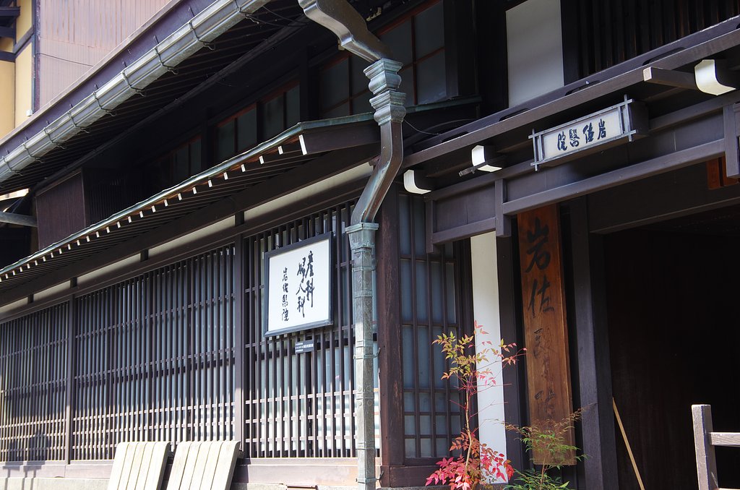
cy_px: 245
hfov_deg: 36.9
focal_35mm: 54
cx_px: 370
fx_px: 1108
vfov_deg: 24.9
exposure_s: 1/100
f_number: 7.1
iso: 400
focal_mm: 36
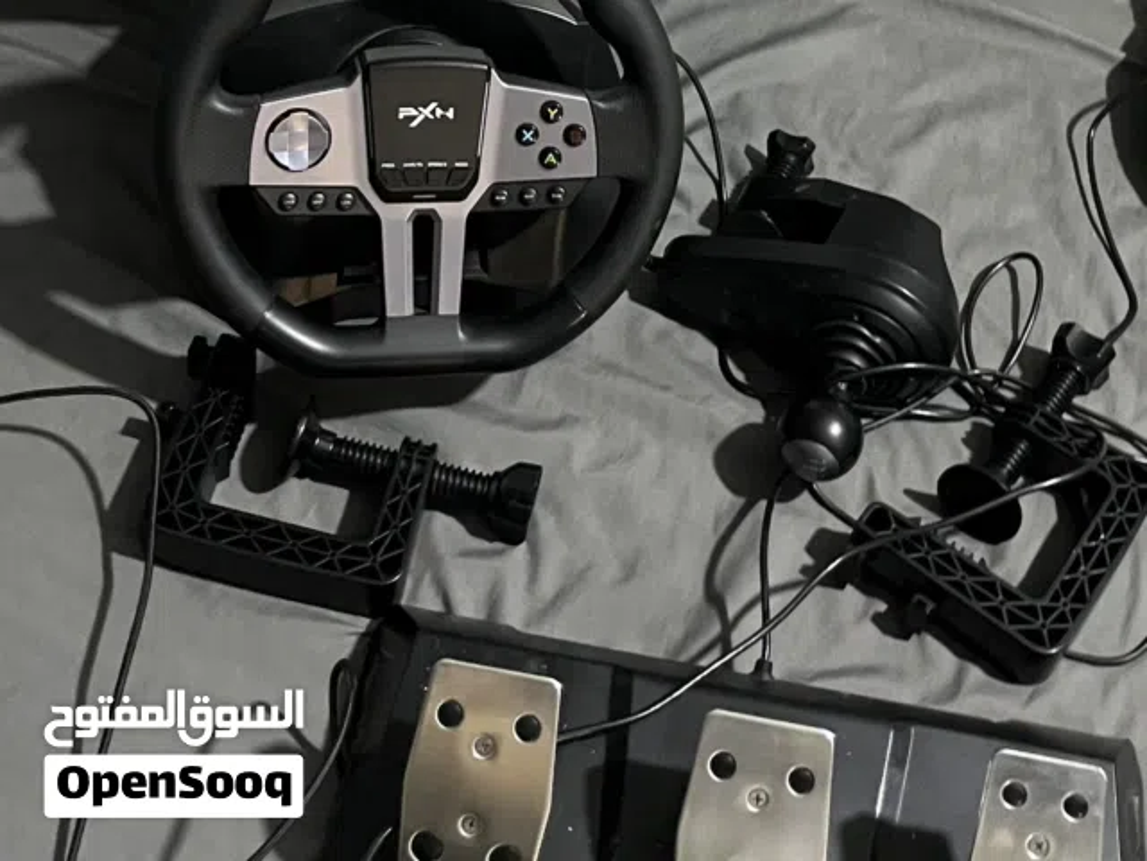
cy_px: 430
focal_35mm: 26
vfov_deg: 53.1
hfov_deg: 67.3
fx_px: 862
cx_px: 574
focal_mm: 5.1
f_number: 1.6
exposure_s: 1/40
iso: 500
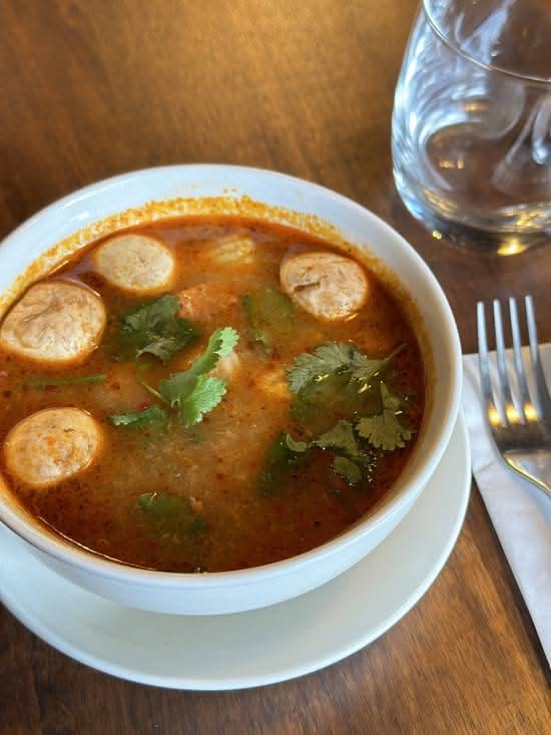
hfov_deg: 30.3
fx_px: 1018
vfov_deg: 39.7
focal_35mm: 48
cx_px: 276
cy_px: 368
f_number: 1.78
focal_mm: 6.86
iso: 250
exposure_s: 1/33
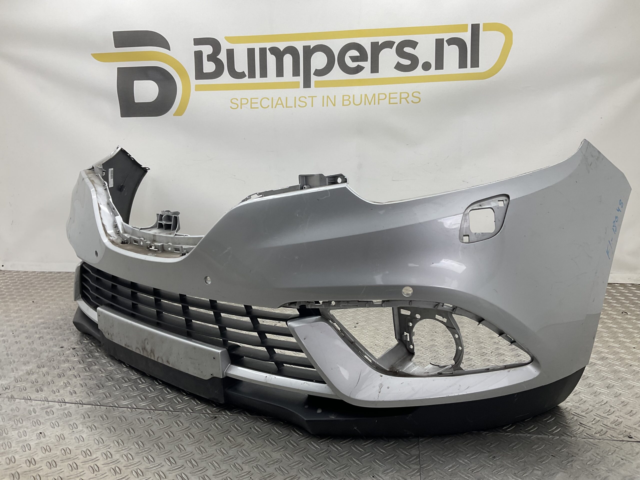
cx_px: 320
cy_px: 240
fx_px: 536
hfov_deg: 61.7
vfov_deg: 48.2
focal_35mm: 29
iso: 25
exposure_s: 1/120
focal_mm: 3
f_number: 1.8
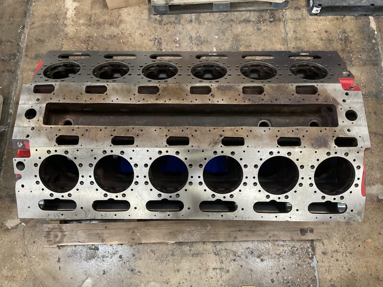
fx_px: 321
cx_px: 192
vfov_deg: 48.2
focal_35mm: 29
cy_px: 144
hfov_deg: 61.7
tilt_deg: -71.4
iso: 160
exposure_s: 1/60
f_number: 1.8
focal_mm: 3
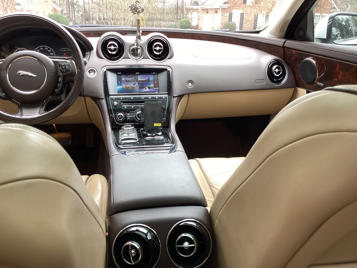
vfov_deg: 45.4
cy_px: 134
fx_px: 320
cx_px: 178
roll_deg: -2.7
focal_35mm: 31
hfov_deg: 58.4
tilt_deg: -21.8
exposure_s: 1/60
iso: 80
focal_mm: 3.3
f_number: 2.4
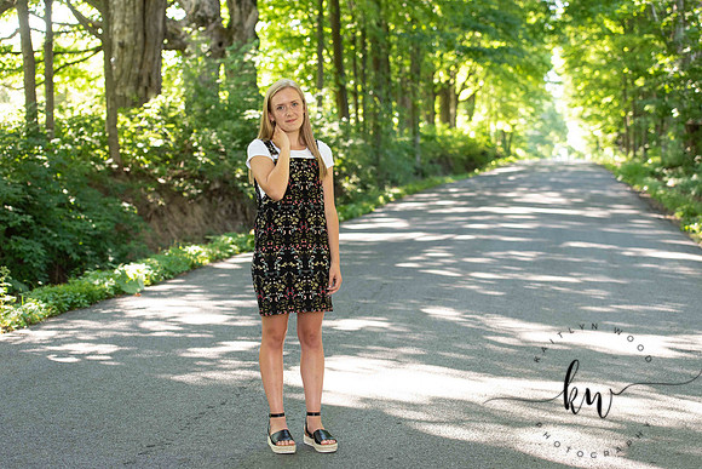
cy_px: 234
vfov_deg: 19.5
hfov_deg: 28.8
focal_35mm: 70
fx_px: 1365
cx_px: 351
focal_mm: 70
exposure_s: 1/200
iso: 640
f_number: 3.5
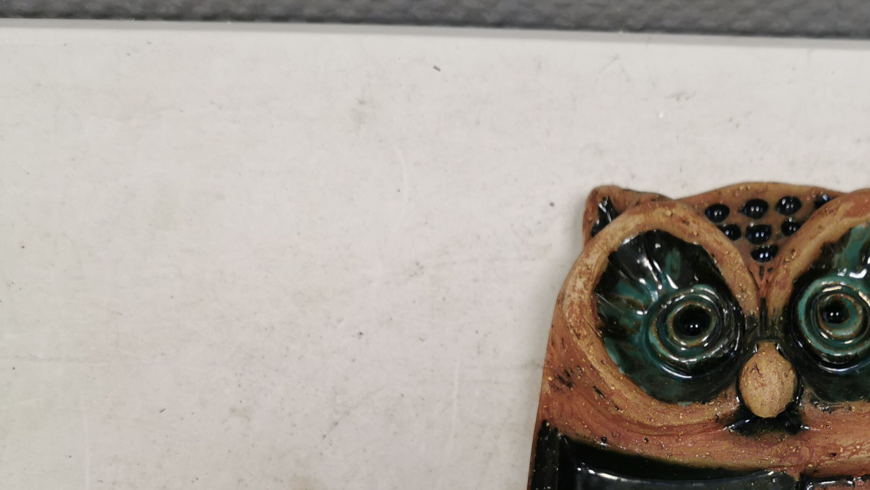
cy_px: 534
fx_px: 1177
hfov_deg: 38.5
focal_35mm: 51
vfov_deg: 22.3
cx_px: 740
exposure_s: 1/100
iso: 80
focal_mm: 5.56
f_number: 1.6
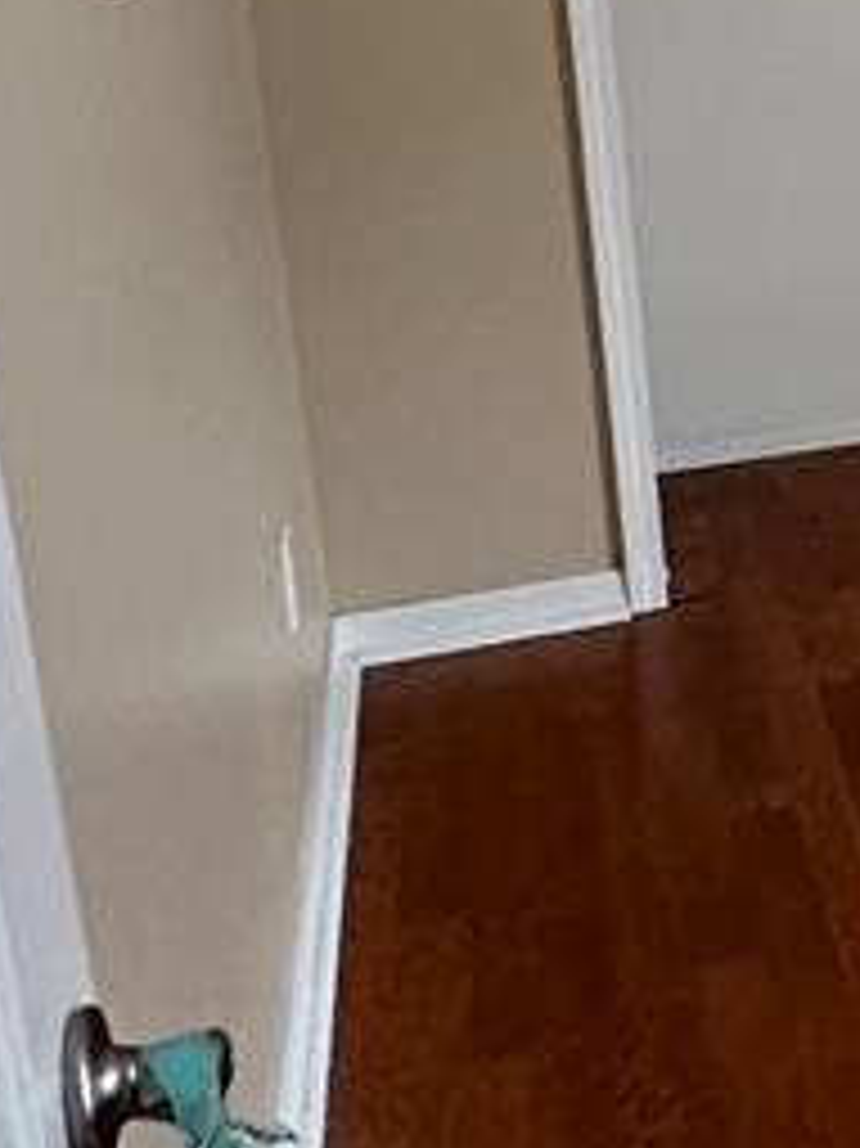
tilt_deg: -14.0
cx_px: 1706
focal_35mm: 66
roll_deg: -0.8
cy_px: 189
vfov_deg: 28.6
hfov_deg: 16.8
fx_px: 2188
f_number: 2.2
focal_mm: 2.22
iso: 320
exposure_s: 1/62
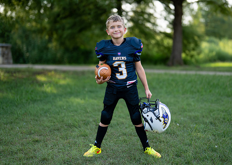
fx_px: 422
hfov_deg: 30.7
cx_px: 128
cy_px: 69
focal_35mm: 64
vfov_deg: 22.2
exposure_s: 1/1250
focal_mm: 50
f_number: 1.2
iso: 100
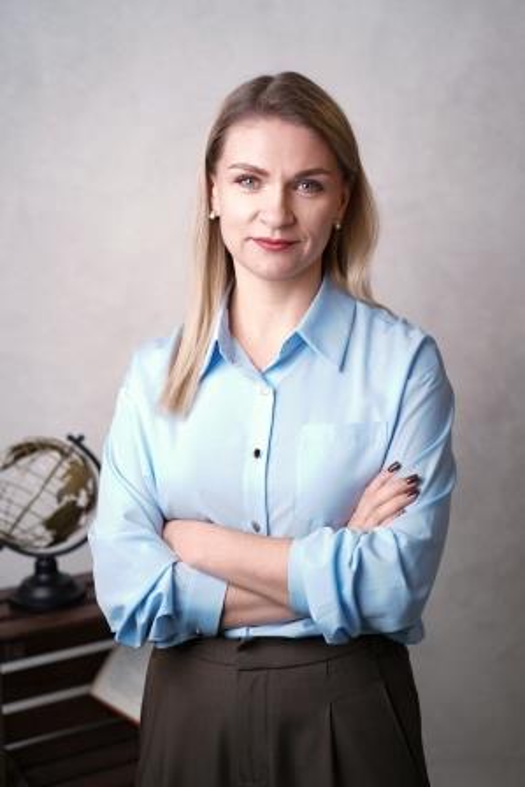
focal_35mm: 55
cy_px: 394
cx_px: 262
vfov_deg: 36.2
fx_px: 1202
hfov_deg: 24.6
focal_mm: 55
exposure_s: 1/80
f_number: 2.8
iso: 160
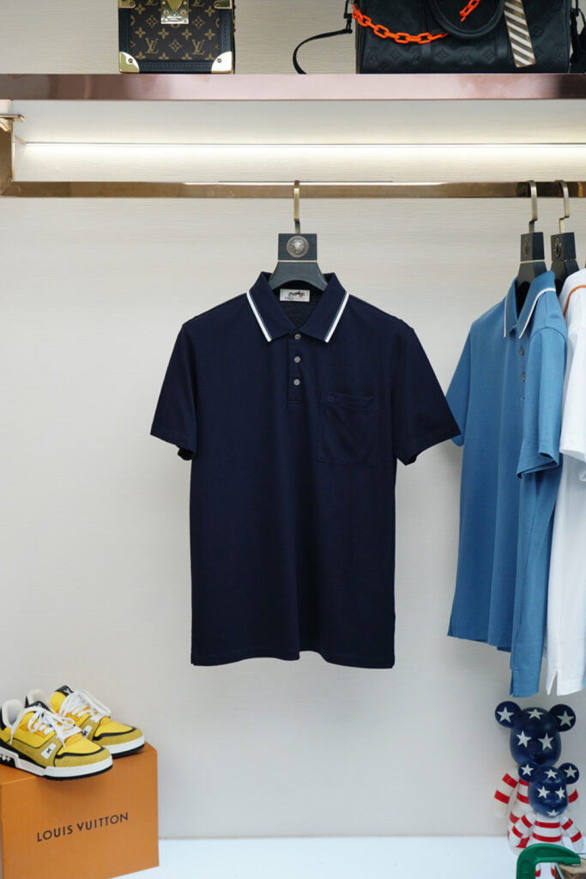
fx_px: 1062
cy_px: 440
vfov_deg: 45.0
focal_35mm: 44
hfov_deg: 30.9
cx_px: 293
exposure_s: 1/250
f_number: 4
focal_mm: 29
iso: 320
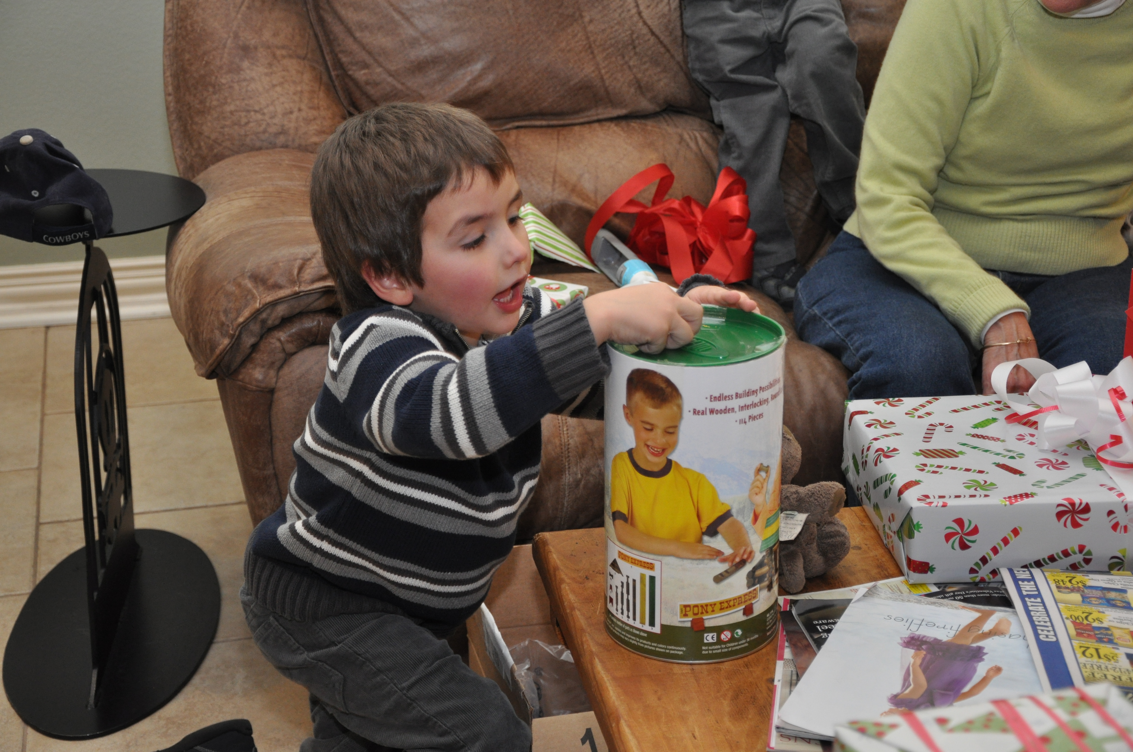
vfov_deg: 18.9
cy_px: 376
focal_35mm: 72
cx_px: 566
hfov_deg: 28.1
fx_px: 2263
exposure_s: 1/60
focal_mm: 48
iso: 800
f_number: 4.8
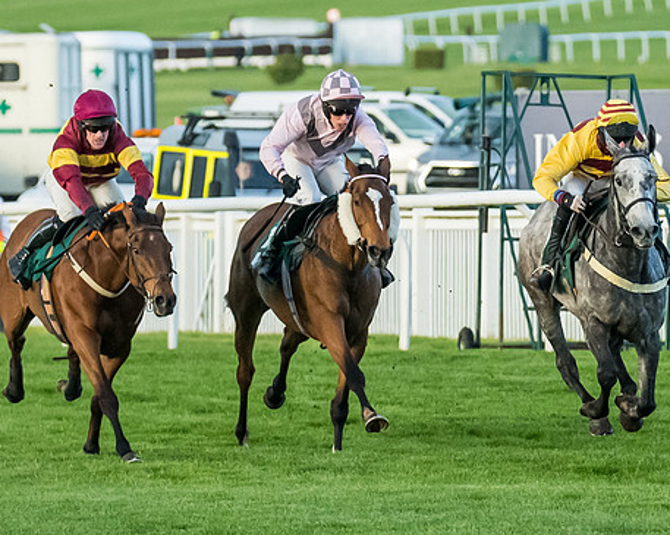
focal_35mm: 726
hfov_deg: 2.7
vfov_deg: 2.1
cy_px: 246
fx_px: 14387
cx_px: 493
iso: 4000
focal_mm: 210
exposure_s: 1/2500
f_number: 4
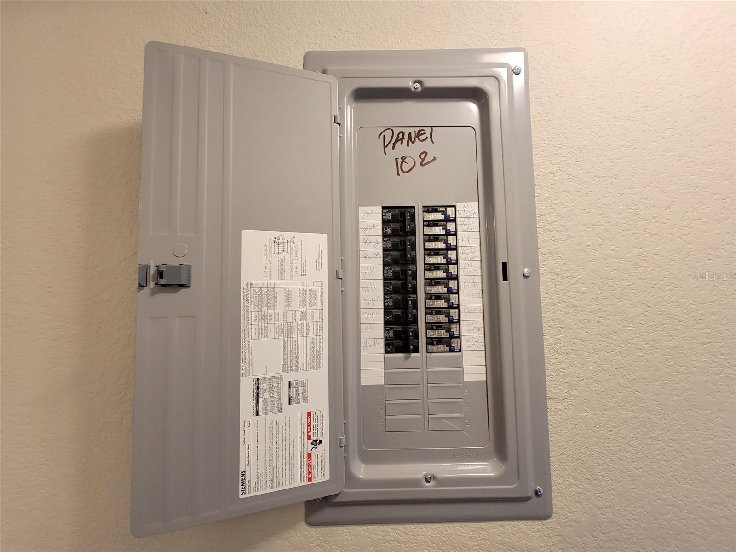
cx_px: 368
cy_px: 276
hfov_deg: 106.2
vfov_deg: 89.9
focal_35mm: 13
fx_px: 276
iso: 400
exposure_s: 1/60
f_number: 2.2
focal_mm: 2.2
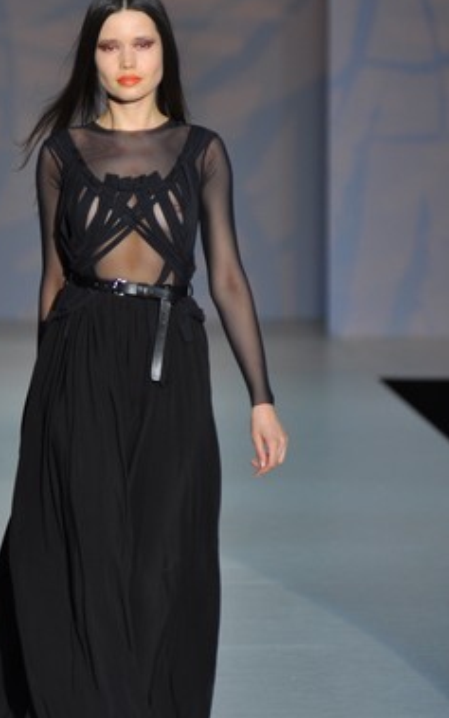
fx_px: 6967
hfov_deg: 3.7
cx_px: 124
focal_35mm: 356
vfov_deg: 5.9
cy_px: 379
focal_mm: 170
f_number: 4
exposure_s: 1/320
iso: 400
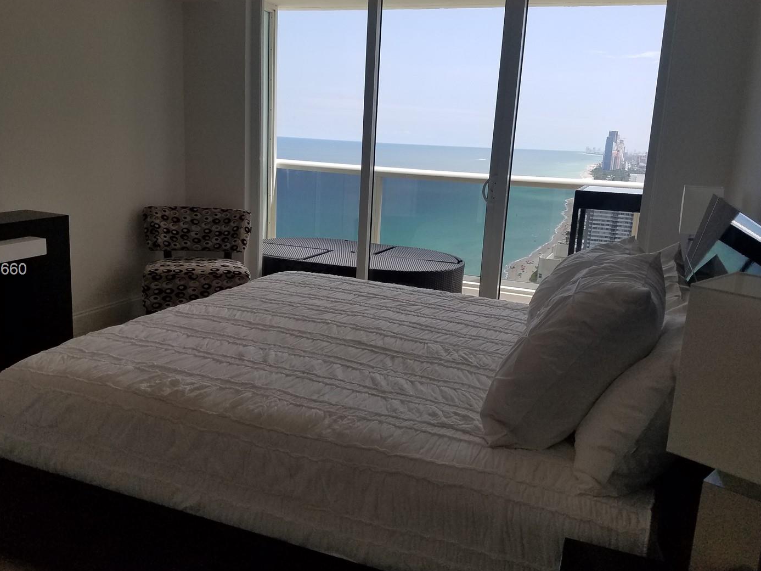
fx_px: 659
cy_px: 270
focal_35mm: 30
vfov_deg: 46.8
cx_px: 382
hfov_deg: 60.0
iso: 50
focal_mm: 4.2
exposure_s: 1/762
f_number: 1.7
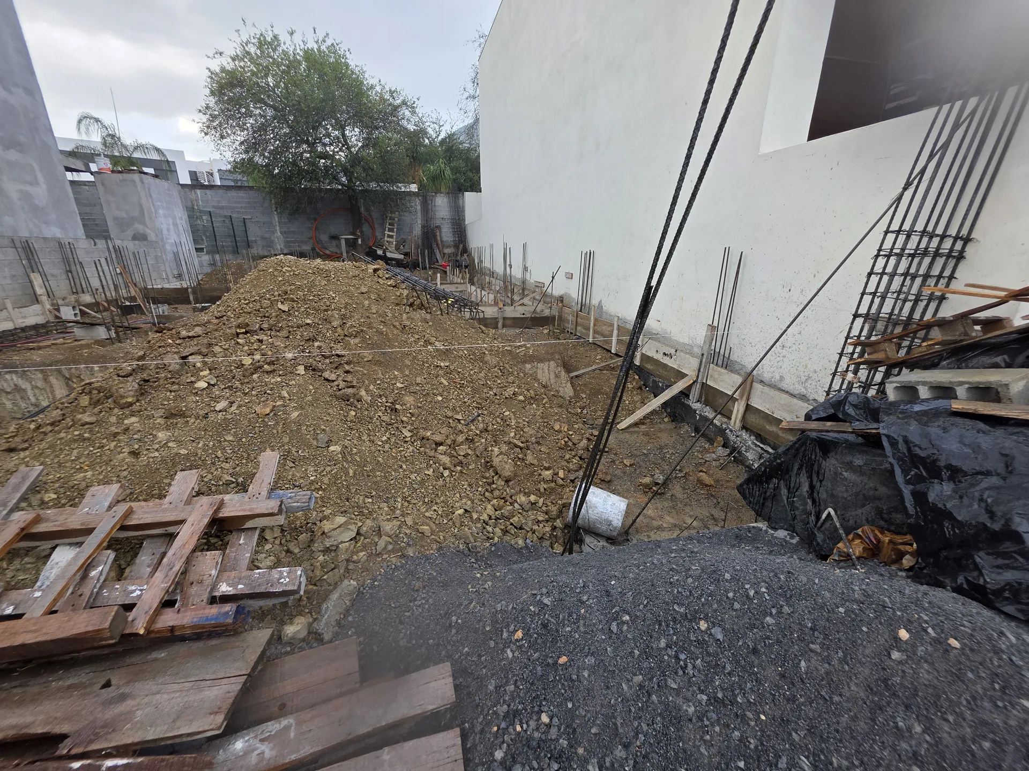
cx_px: 514
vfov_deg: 89.9
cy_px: 386
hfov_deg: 106.2
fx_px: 386
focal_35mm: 13
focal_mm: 2.2
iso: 40
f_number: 1.9
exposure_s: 1/163
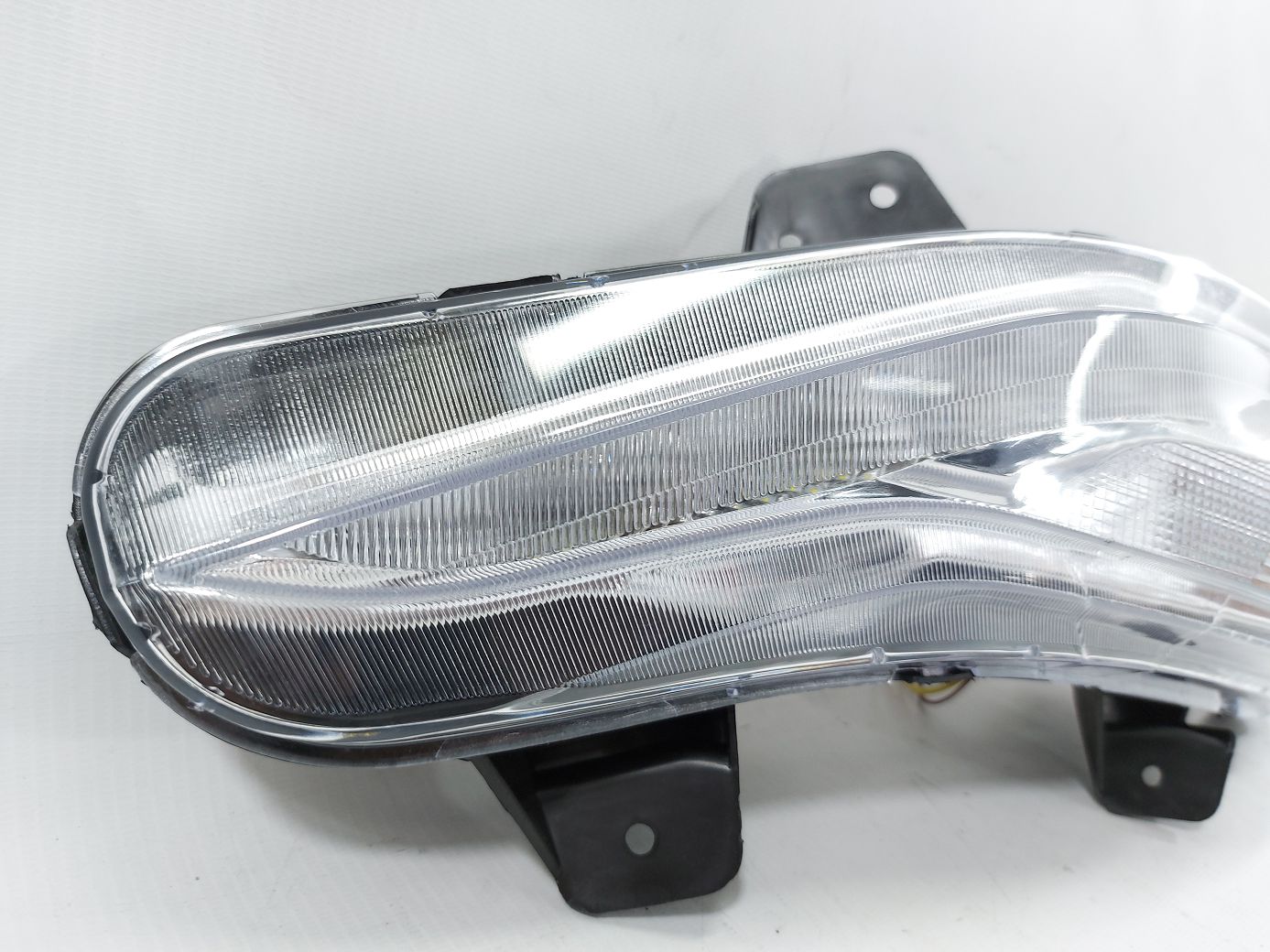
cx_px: 635
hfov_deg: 71.6
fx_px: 880
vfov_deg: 56.8
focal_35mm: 24
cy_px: 476
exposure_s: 1/50
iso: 64
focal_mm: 5.23
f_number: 1.8
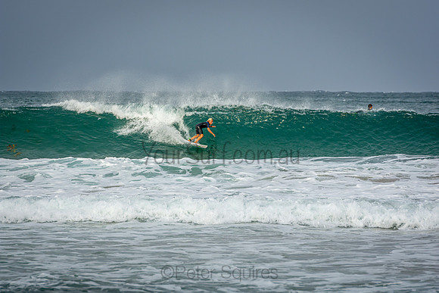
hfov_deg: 6.9
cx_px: 220
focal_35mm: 300
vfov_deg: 4.6
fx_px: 3659
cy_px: 146
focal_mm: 200
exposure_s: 1/800
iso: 200
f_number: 5.6
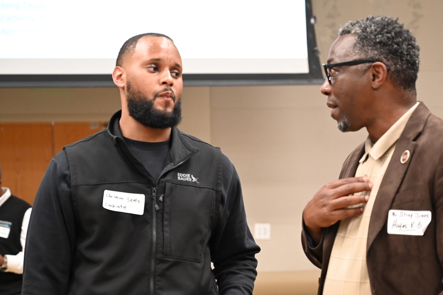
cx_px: 270
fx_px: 1070
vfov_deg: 15.7
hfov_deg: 23.3
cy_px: 182
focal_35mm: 87
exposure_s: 1/80
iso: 3200
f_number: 4
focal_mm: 70
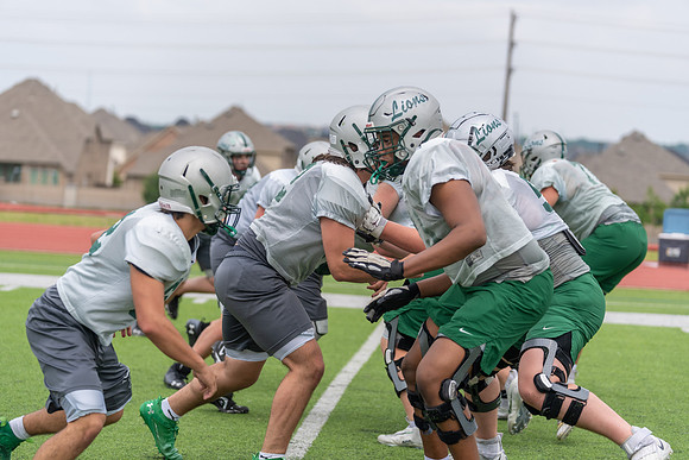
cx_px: 344
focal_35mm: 115
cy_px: 230
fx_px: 2201
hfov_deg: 17.8
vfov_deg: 11.9
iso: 160
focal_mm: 115
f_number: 3.5
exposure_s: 1/1250
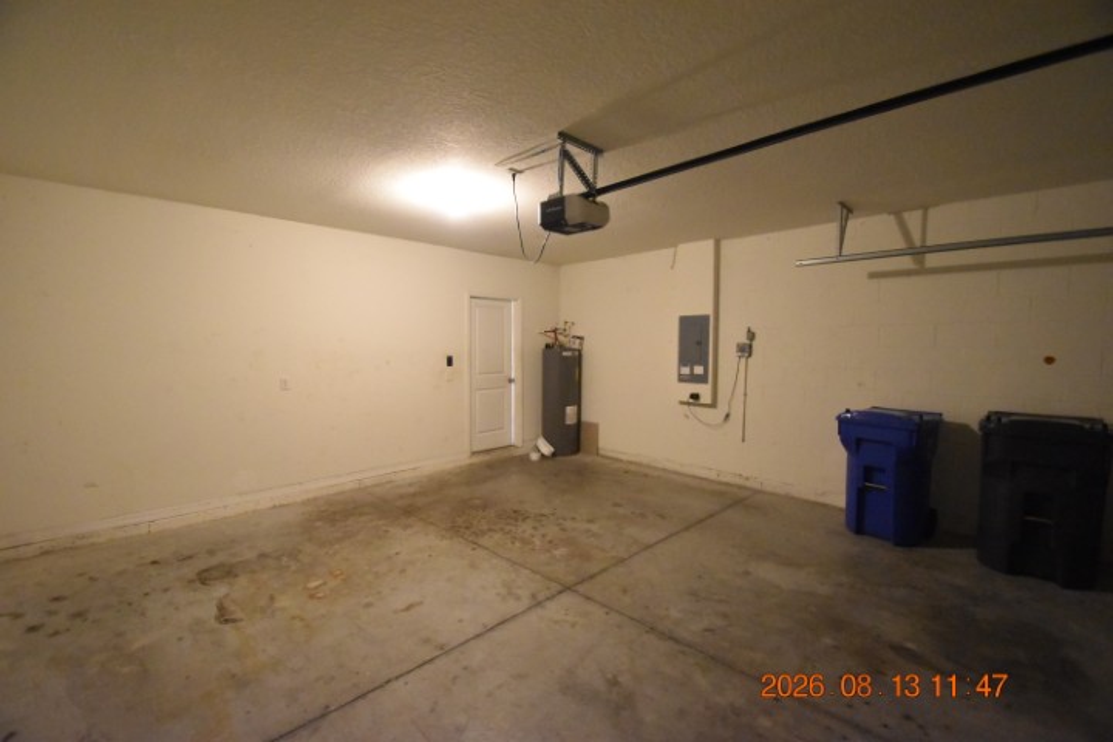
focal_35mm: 15
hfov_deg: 100.4
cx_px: 556
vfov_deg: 77.3
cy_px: 371
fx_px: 464
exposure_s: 1/60
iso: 6400
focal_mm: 10
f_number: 3.5
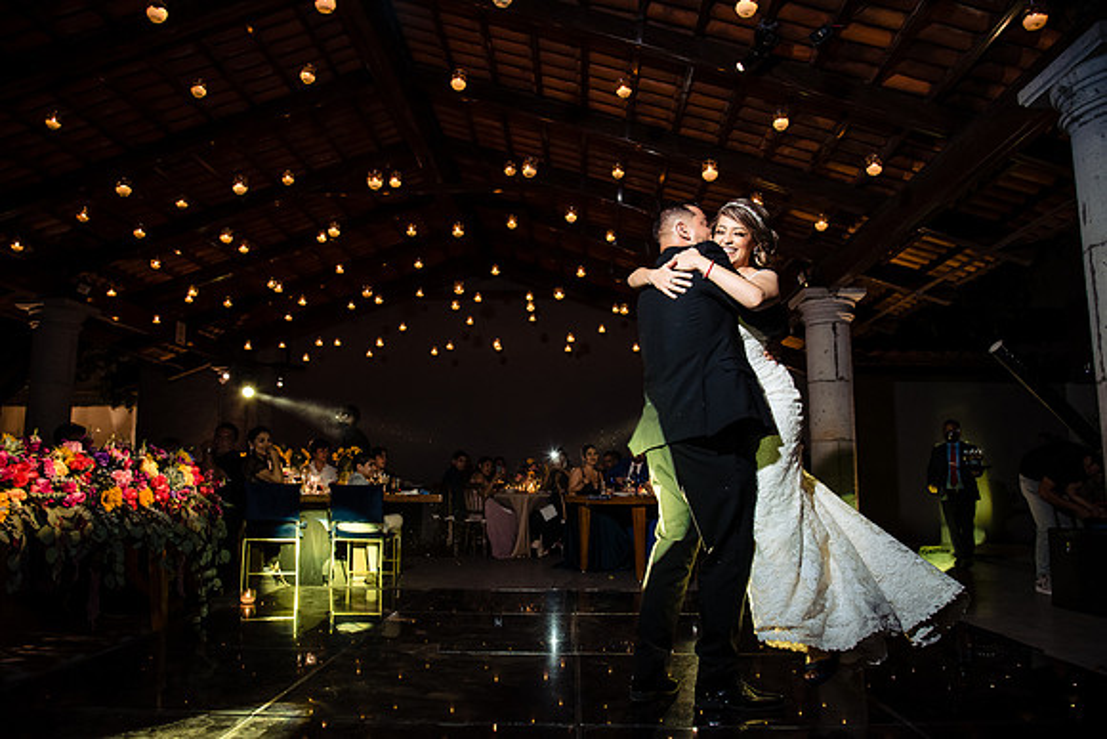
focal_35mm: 24
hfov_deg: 72.9
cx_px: 554
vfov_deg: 52.5
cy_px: 370
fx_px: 749
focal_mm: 24
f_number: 7.1
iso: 2000
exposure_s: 1/60
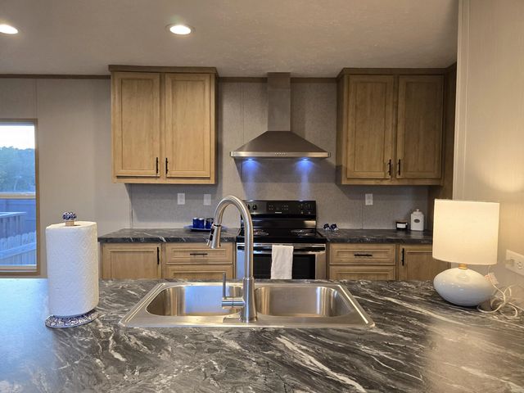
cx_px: 262
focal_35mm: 23
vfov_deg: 58.9
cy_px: 196
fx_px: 348
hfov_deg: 73.9
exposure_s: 1/120
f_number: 1.7
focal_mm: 6.3
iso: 200
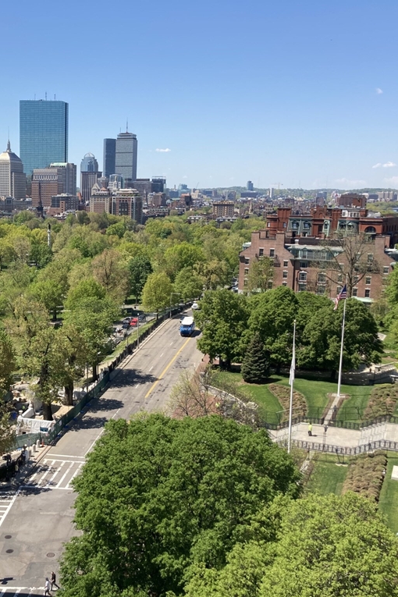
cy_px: 298
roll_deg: -0.3
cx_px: 65
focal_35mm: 39
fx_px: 647
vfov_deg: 49.6
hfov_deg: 33.0
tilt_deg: -8.9
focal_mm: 3.99
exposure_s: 1/1567
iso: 20
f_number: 1.8
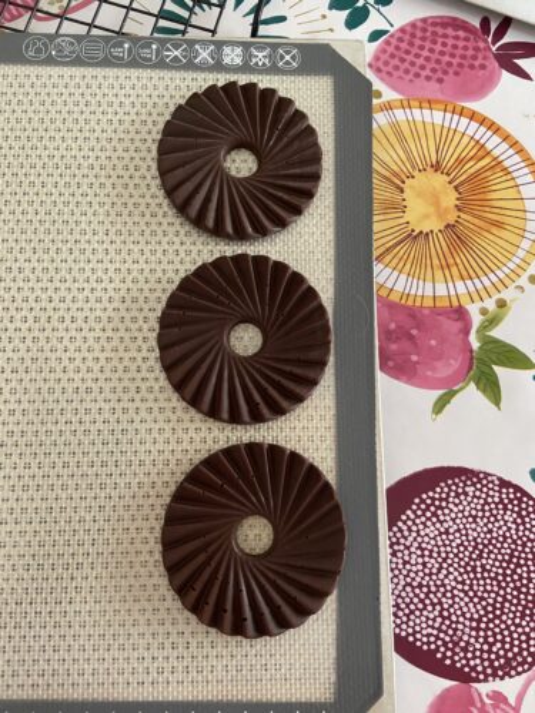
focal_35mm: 26
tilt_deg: -80.1
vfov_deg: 67.3
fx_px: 536
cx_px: 268
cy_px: 356
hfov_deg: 53.1
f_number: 1.8
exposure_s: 1/50
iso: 500
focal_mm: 4.25
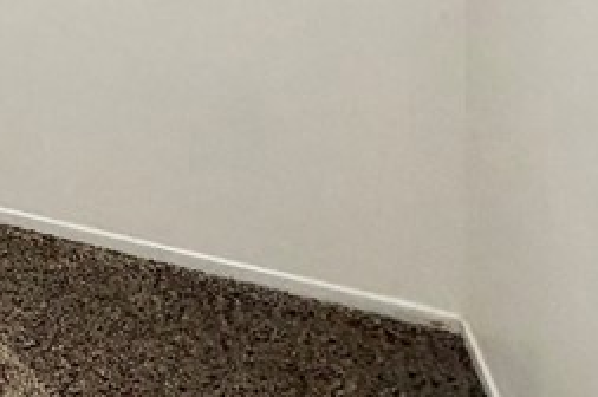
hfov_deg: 23.0
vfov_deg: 18.7
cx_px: -416
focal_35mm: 59
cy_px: -284
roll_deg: +2.4
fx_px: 979
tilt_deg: -0.8
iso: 250
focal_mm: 2.22
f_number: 2.2
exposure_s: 1/120
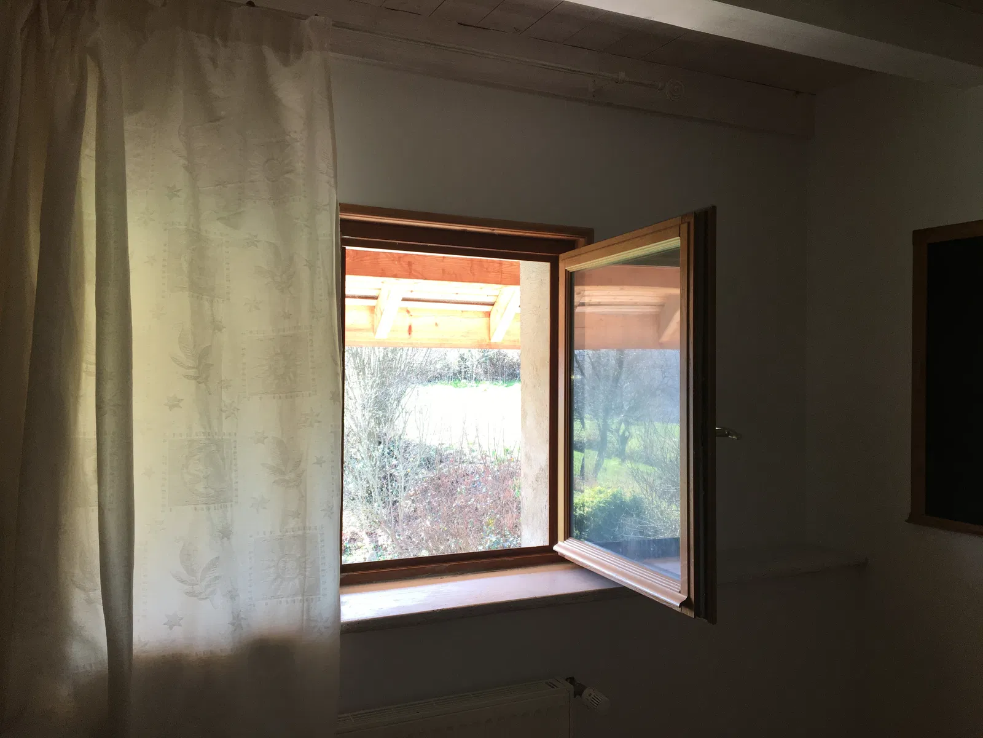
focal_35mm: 29
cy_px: 369
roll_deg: -1.5
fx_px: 824
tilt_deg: +0.5
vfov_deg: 48.2
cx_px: 492
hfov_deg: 61.7
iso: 50
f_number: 2.2
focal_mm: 4.15
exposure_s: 1/100
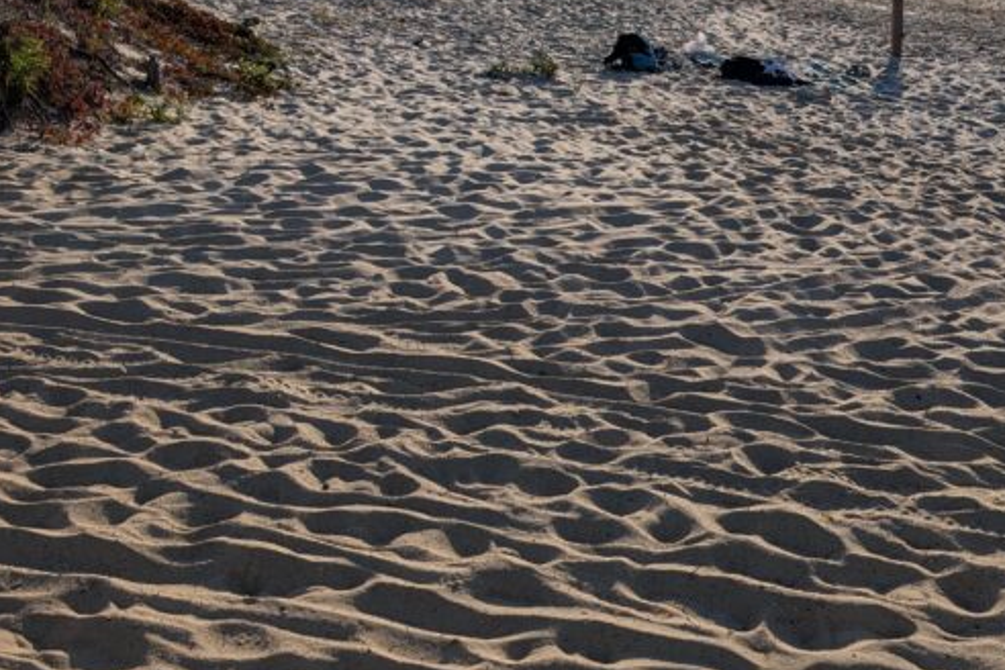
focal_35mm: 52
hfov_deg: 37.8
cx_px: 666
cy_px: 42
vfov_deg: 25.1
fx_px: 1452
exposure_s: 1/6098
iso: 24
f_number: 1.68
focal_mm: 6.9
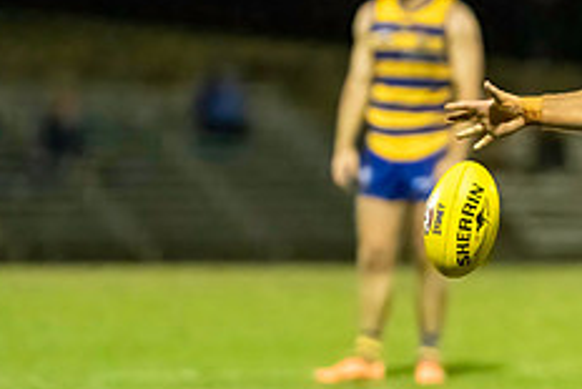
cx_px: 634
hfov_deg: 2.6
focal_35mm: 787
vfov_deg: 1.7
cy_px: 248
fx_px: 12731
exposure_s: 1/1250
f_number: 2.8
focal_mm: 240
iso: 10000
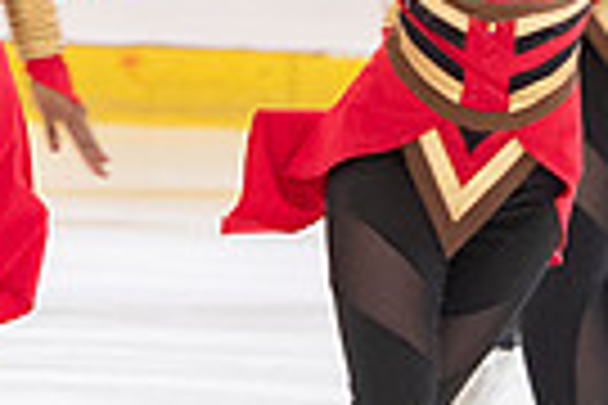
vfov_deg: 1.2
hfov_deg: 1.8
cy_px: -222
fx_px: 19015
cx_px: 555
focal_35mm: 1126
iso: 800
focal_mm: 110
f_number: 3.2
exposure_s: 1/200
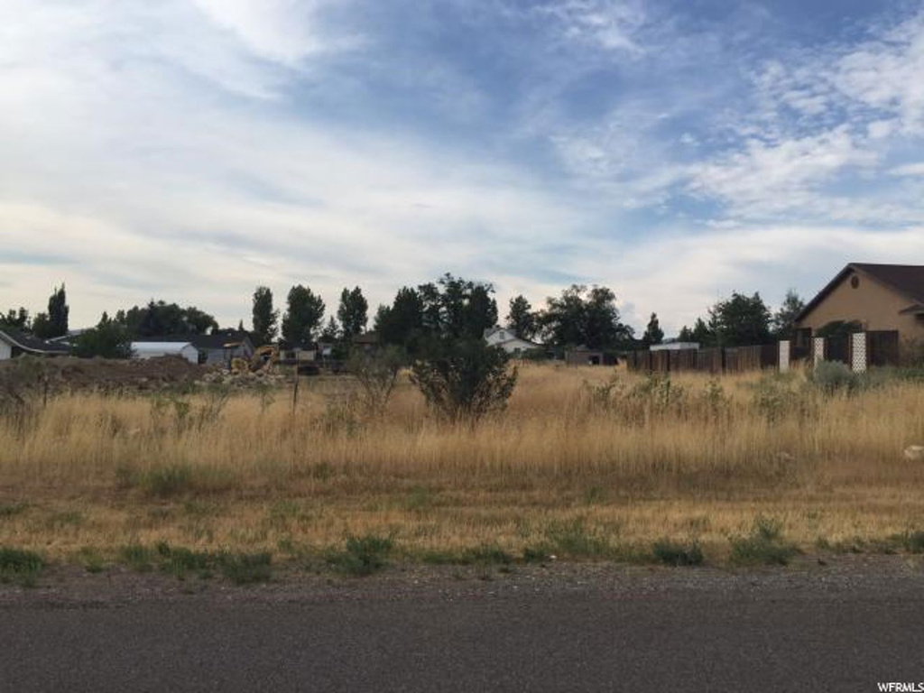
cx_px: 462
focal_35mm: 29
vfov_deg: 48.2
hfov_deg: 61.7
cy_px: 346
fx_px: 774
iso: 32
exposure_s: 1/1721
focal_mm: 4.15
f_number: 2.2
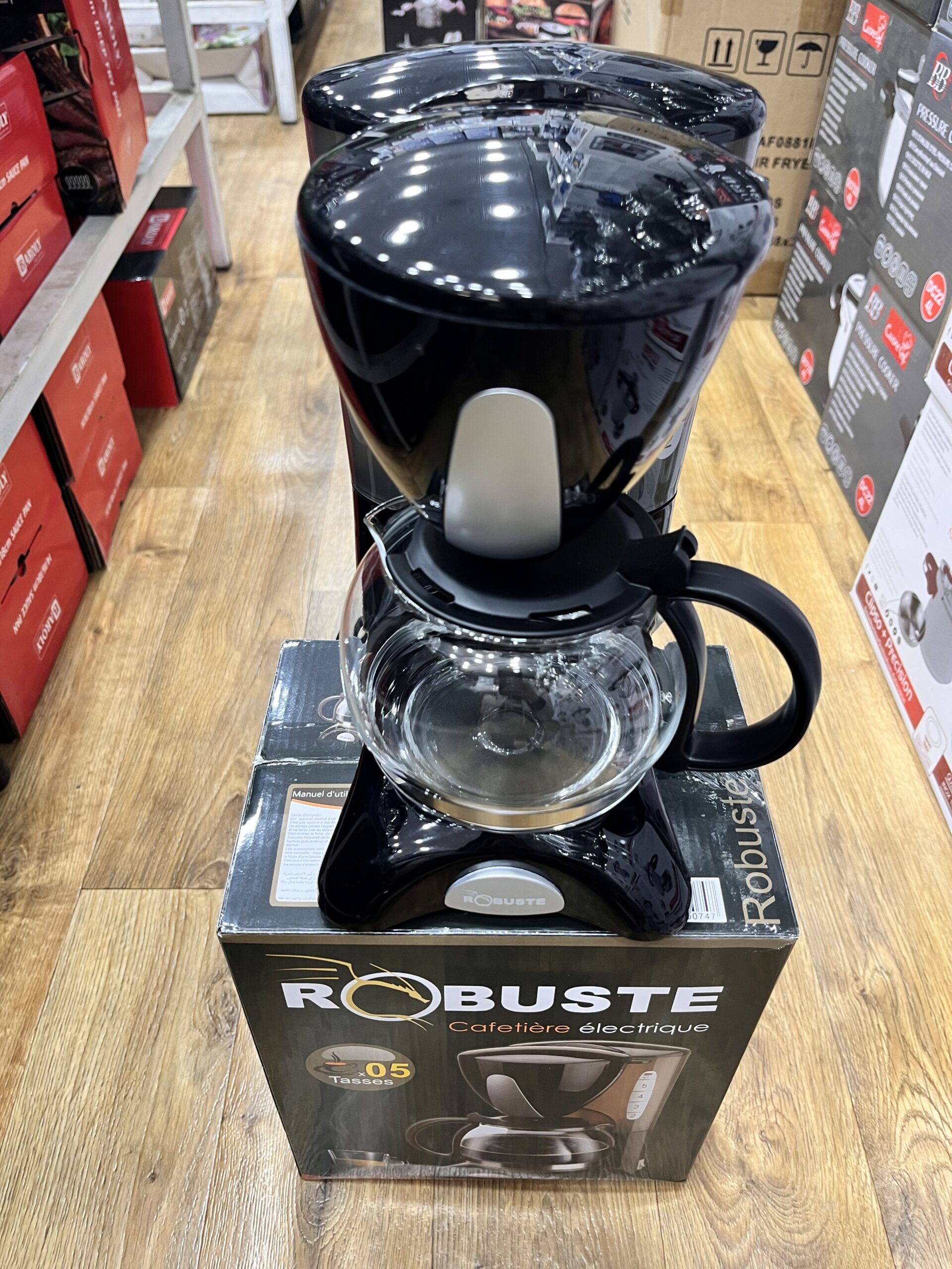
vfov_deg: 67.3
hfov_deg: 53.1
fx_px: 953
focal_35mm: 26
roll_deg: +0.8
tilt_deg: -44.1
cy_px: 634
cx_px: 476
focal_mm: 5.1
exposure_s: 1/50
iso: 80
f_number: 1.6
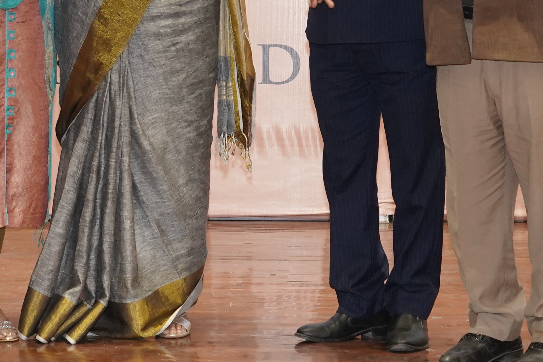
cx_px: 217
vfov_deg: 7.9
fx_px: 2579
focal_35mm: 171
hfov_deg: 12.0
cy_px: -152
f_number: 4
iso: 1600
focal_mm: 49
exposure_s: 1/125
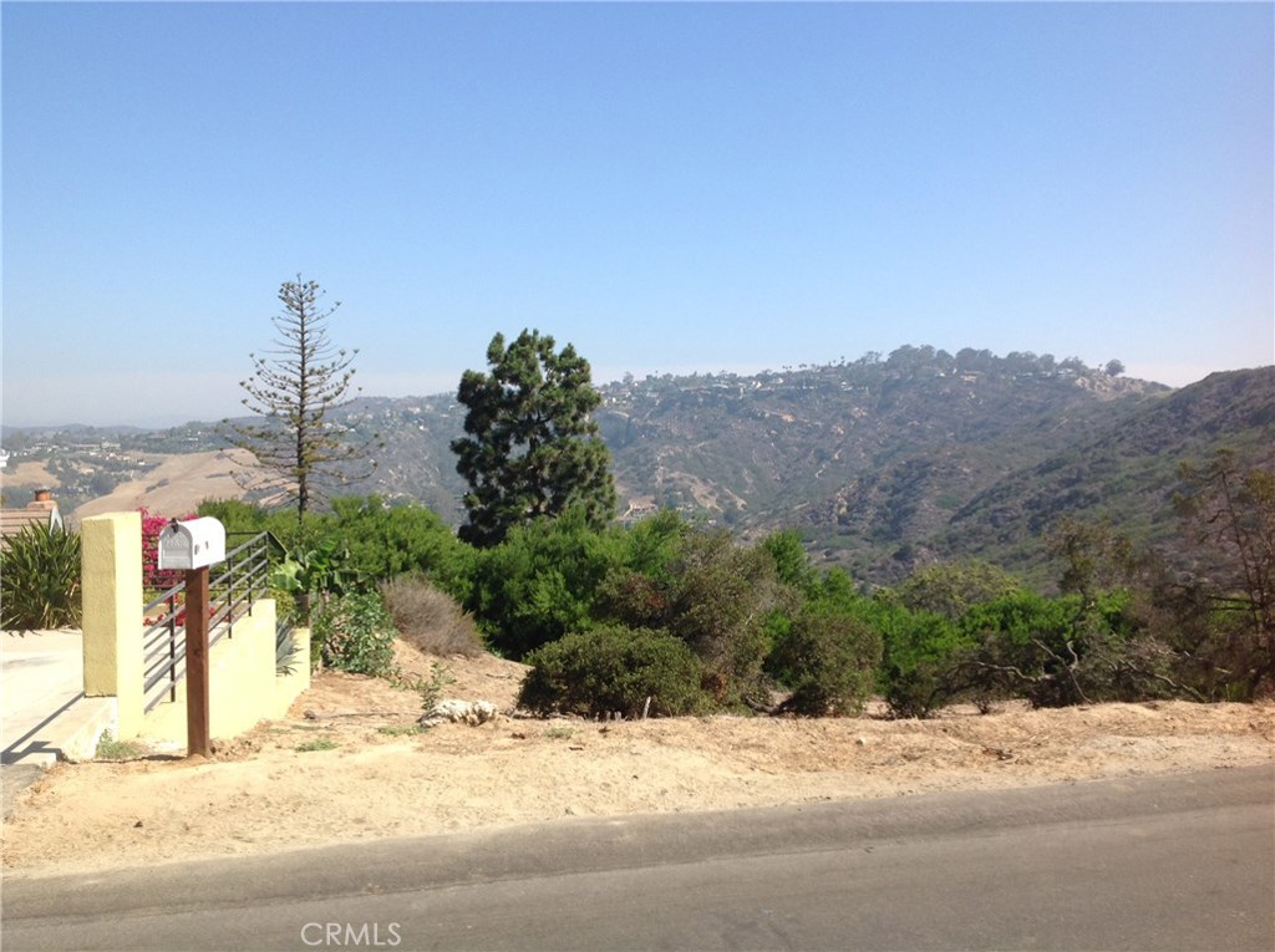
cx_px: 638
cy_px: 476
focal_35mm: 35
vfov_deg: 40.6
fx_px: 1287
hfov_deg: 52.7
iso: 50
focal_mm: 4.28
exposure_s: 1/1374
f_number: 2.4
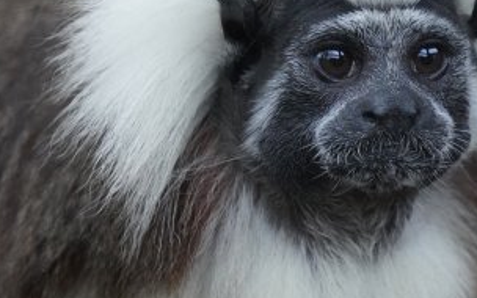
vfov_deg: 2.0
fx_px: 8411
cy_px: 74
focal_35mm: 647
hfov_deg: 3.2
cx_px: 397
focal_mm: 210
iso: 6400
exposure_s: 1/320
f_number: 6.3
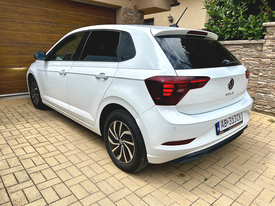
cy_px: 103
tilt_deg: -14.3
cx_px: 138
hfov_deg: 67.3
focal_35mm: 26
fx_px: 207
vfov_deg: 53.1
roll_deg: -1.1
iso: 50
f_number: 1.5
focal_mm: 5.7
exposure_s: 1/3704
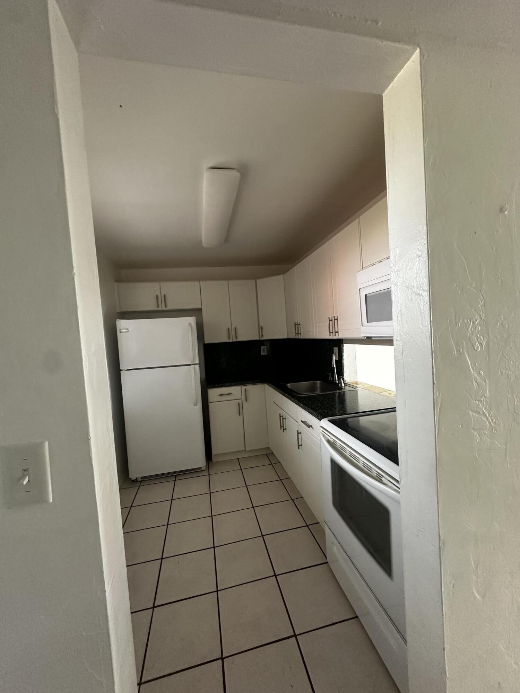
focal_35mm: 14
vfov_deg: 102.1
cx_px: 260
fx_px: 280
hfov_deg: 85.7
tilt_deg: -1.2
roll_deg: +3.4
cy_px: 346
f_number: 2.2
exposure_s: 1/67
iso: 320
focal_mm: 2.22
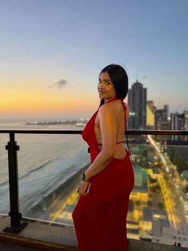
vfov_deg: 71.6
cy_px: 126
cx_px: 94
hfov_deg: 56.8
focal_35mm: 24
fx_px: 174
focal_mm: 6.76
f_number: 1.78
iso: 640
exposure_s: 1/50
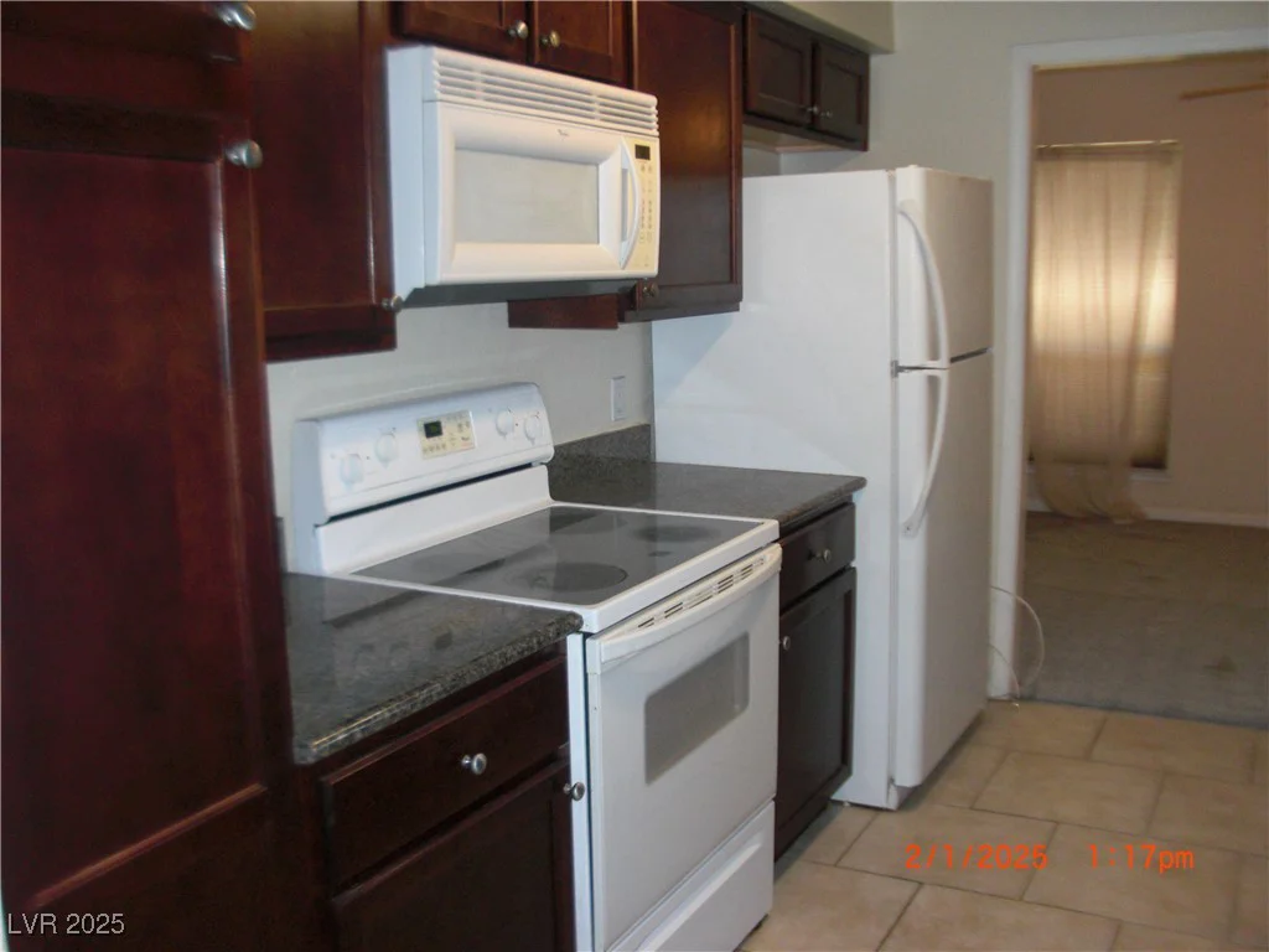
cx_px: 634
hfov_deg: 51.4
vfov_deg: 39.7
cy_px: 476
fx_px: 1320
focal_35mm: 36
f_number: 2.8
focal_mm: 6.3
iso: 200
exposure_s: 1/60
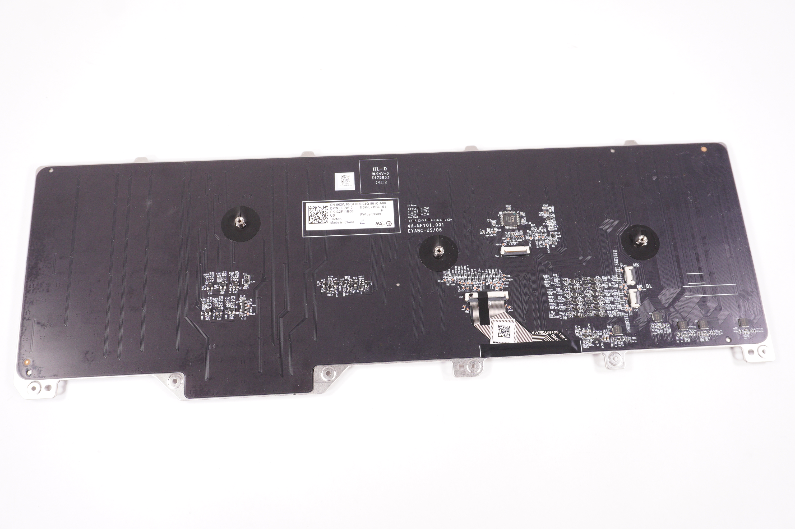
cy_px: 264
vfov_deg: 39.9
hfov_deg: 57.3
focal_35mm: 33
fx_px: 728
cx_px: 398
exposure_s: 1/200
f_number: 5.6
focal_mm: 22
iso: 640
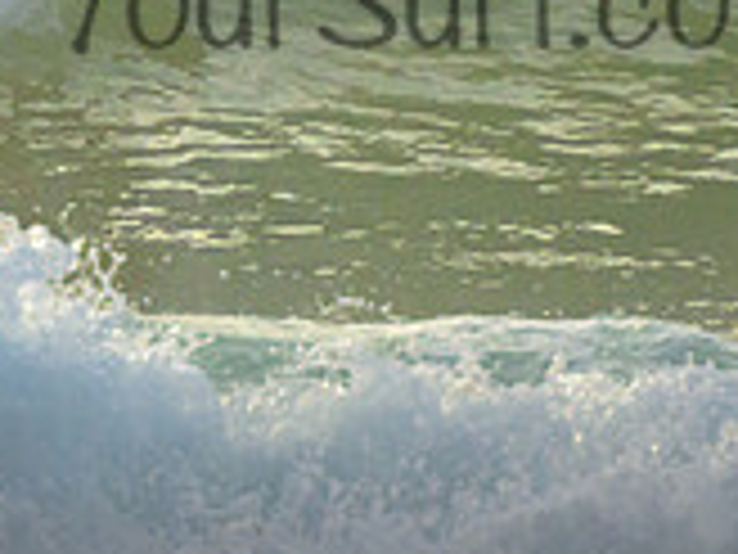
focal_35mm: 1874
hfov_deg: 1.1
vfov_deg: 0.8
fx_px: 39953
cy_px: -68
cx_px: 209
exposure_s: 1/2000
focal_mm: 400
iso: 560
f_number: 5.6
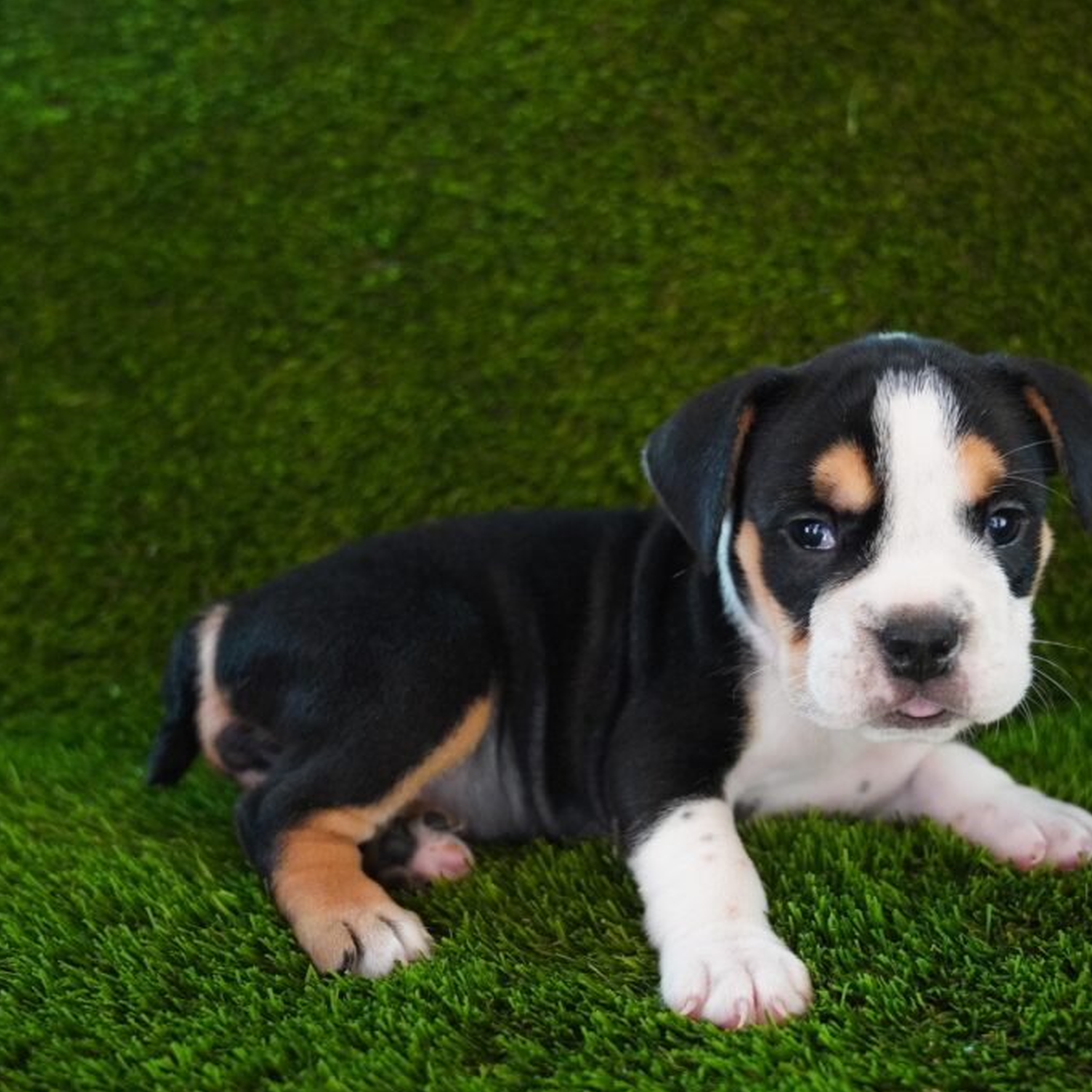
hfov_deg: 36.7
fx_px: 1642
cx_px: 635
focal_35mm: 46
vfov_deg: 36.8
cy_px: 547
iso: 5000
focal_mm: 24
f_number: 2.8
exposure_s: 1/160
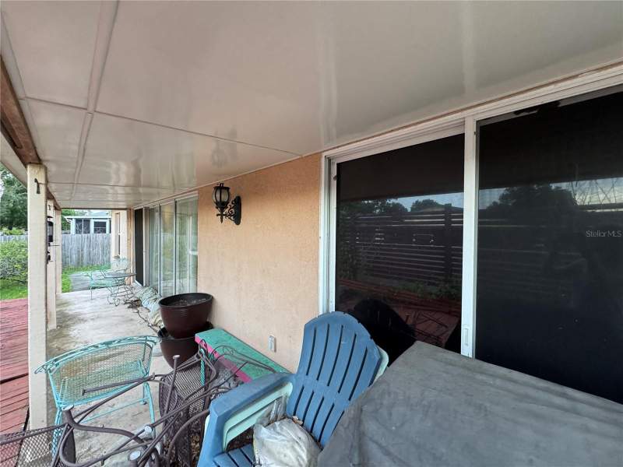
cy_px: 234
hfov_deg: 102.1
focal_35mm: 14
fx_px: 252
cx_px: 312
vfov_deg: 85.7
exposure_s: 1/99
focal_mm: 2.22
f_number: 2.2
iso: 320
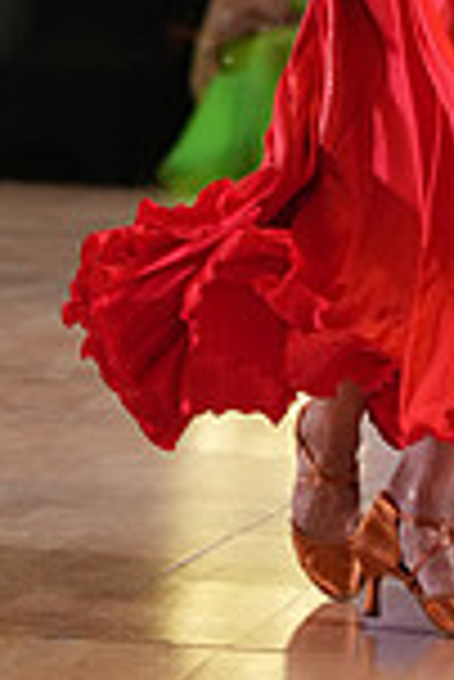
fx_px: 7605
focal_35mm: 403
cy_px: -248
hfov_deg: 3.4
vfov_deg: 5.1
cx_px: 641
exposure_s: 1/500
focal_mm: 105
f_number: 4
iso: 4000
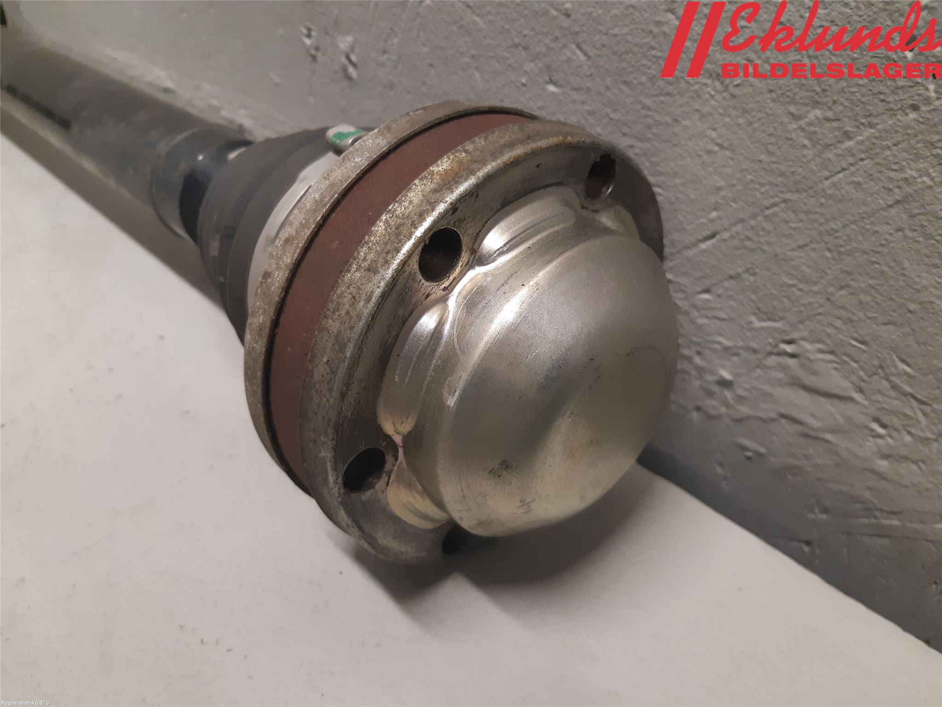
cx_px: 471
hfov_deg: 67.3
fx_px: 708
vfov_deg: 53.1
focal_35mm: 26
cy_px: 354
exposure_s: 1/50
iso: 200
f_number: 1.7
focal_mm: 3.93
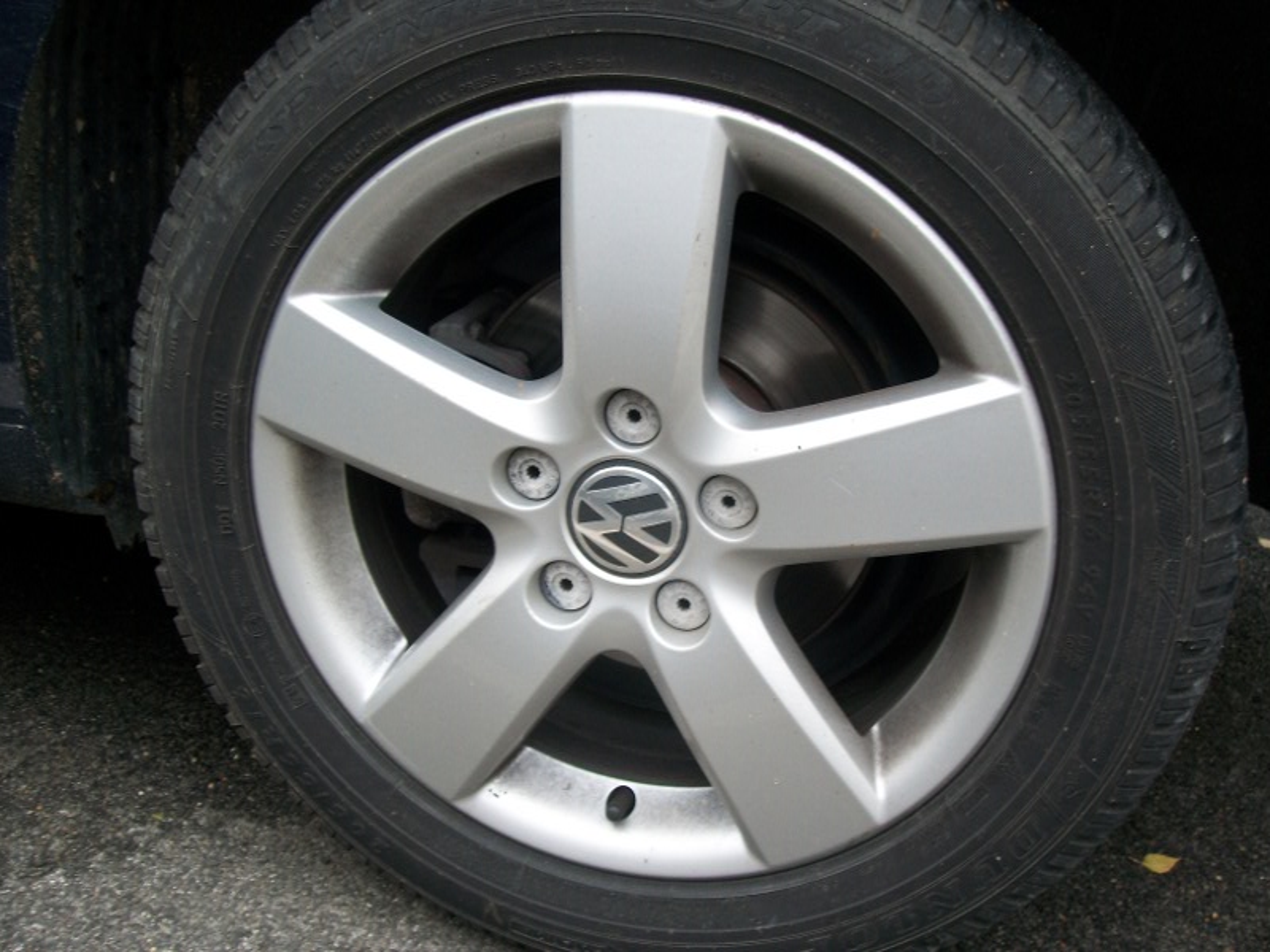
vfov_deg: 39.7
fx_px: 1321
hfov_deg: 51.4
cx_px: 635
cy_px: 476
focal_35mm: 36
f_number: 2.7
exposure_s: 1/80
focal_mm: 6
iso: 80
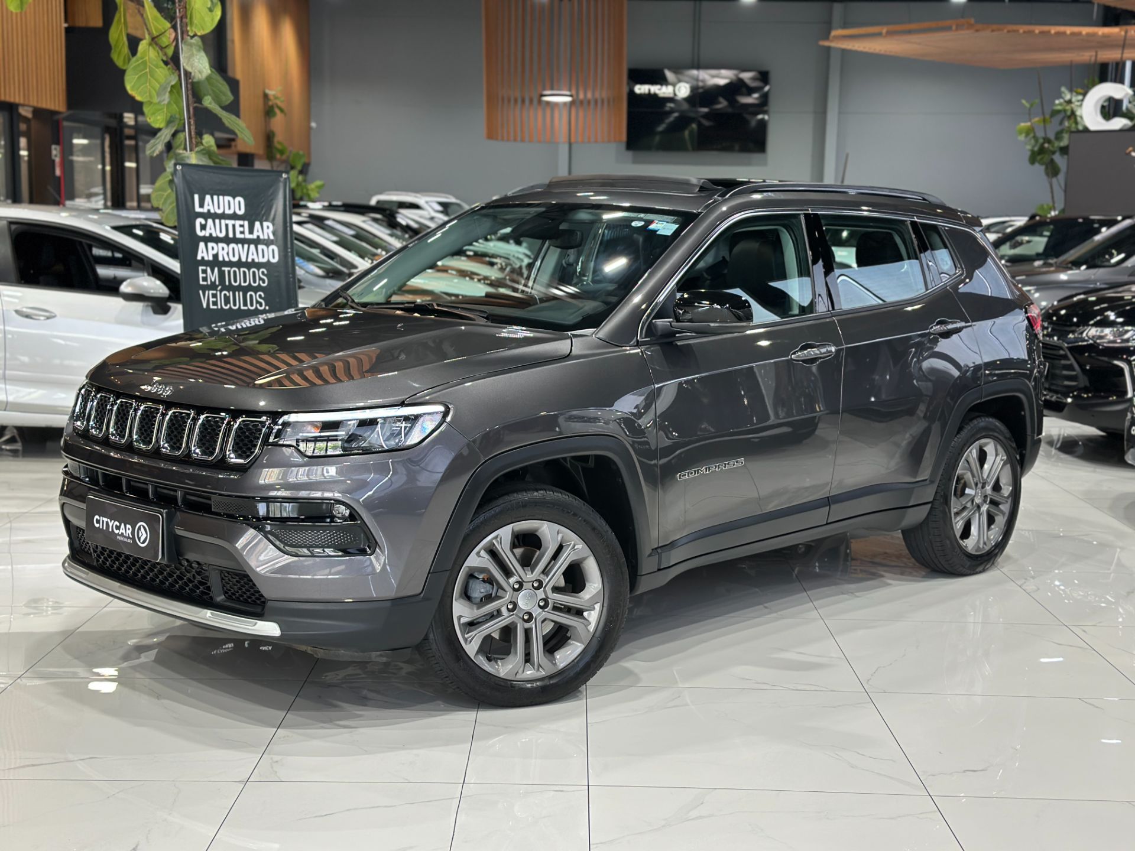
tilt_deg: -8.4
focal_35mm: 48
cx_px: 568
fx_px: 1574
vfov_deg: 30.3
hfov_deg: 39.7
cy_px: 426
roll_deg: -0.8
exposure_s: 1/66
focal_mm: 6.86
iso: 125
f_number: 1.78
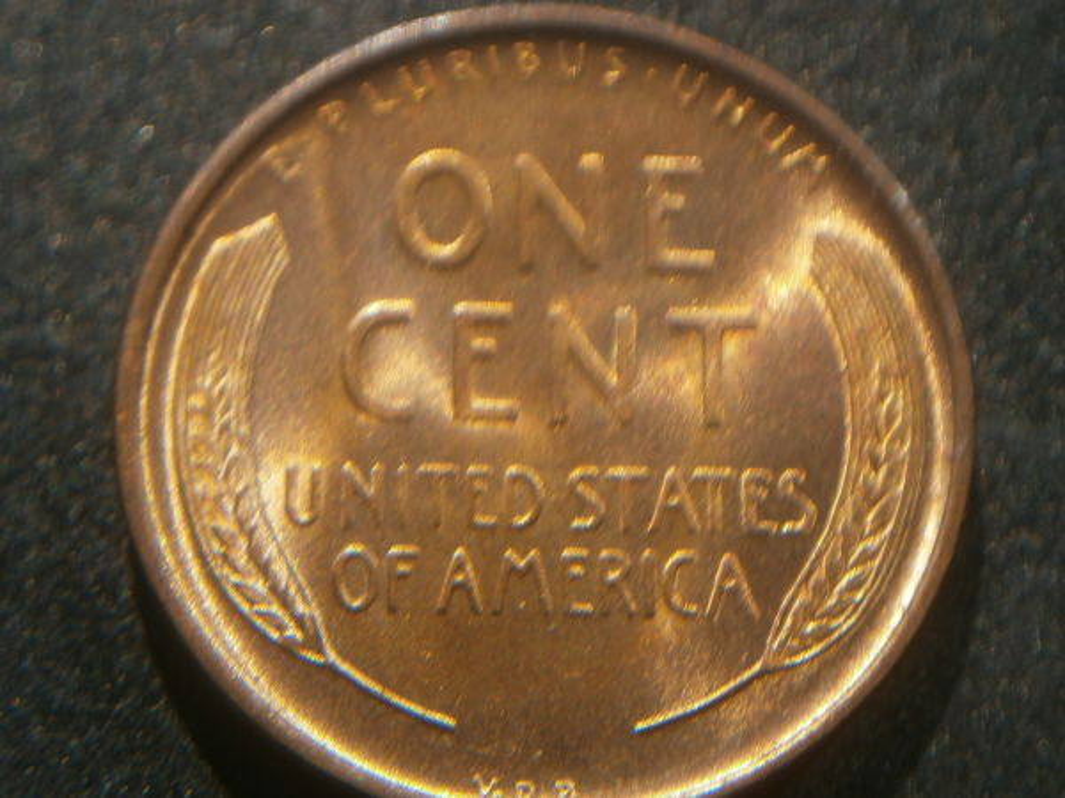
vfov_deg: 17.0
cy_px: 399
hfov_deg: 22.5
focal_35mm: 87
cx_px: 532
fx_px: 2677
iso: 80
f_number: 4.9
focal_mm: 15.4
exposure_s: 1/500
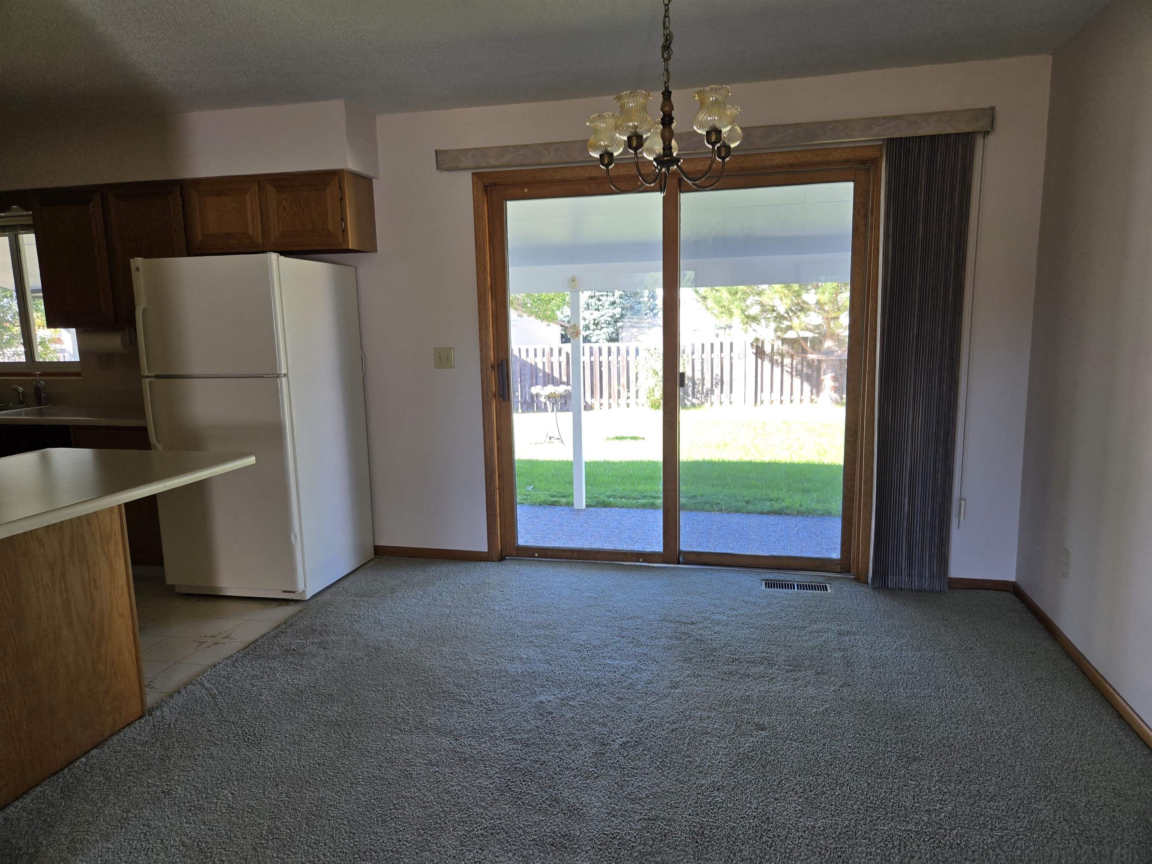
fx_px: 765
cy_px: 432
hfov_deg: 73.9
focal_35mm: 23
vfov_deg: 58.9
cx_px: 576
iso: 64
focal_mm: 5.4
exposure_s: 1/180
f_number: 1.8
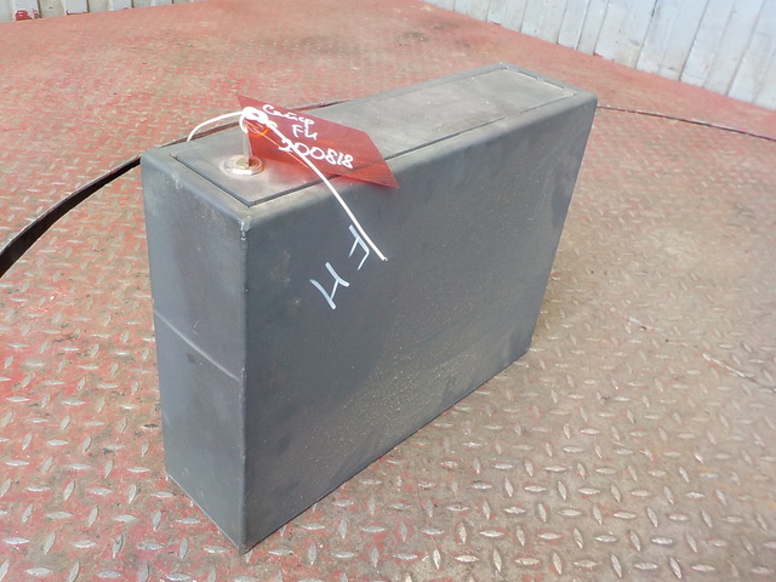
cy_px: 291
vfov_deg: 46.8
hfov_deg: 60.0
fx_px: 673
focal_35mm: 30
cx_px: 388
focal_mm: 4.1
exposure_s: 1/30
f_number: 3.3
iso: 200
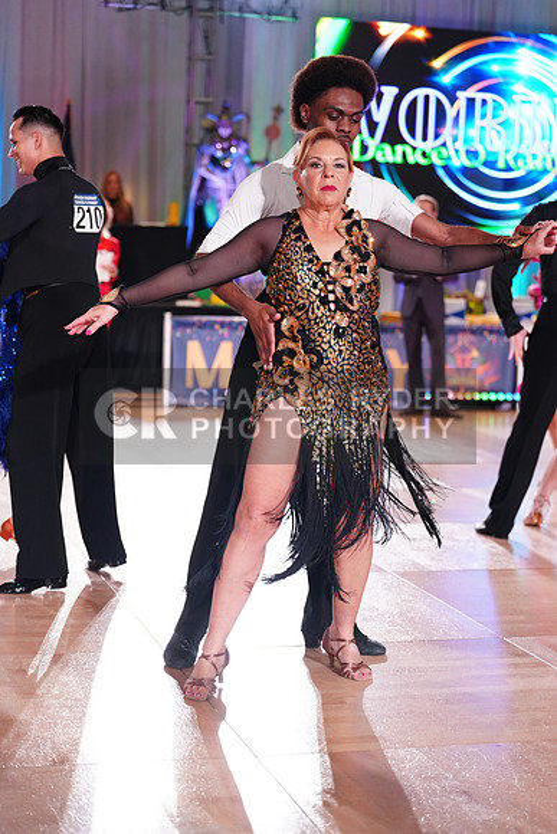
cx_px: 278
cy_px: 417
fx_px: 1623
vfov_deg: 28.8
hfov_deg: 19.5
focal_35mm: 70
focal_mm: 70
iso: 2000
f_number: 2.8
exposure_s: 1/500
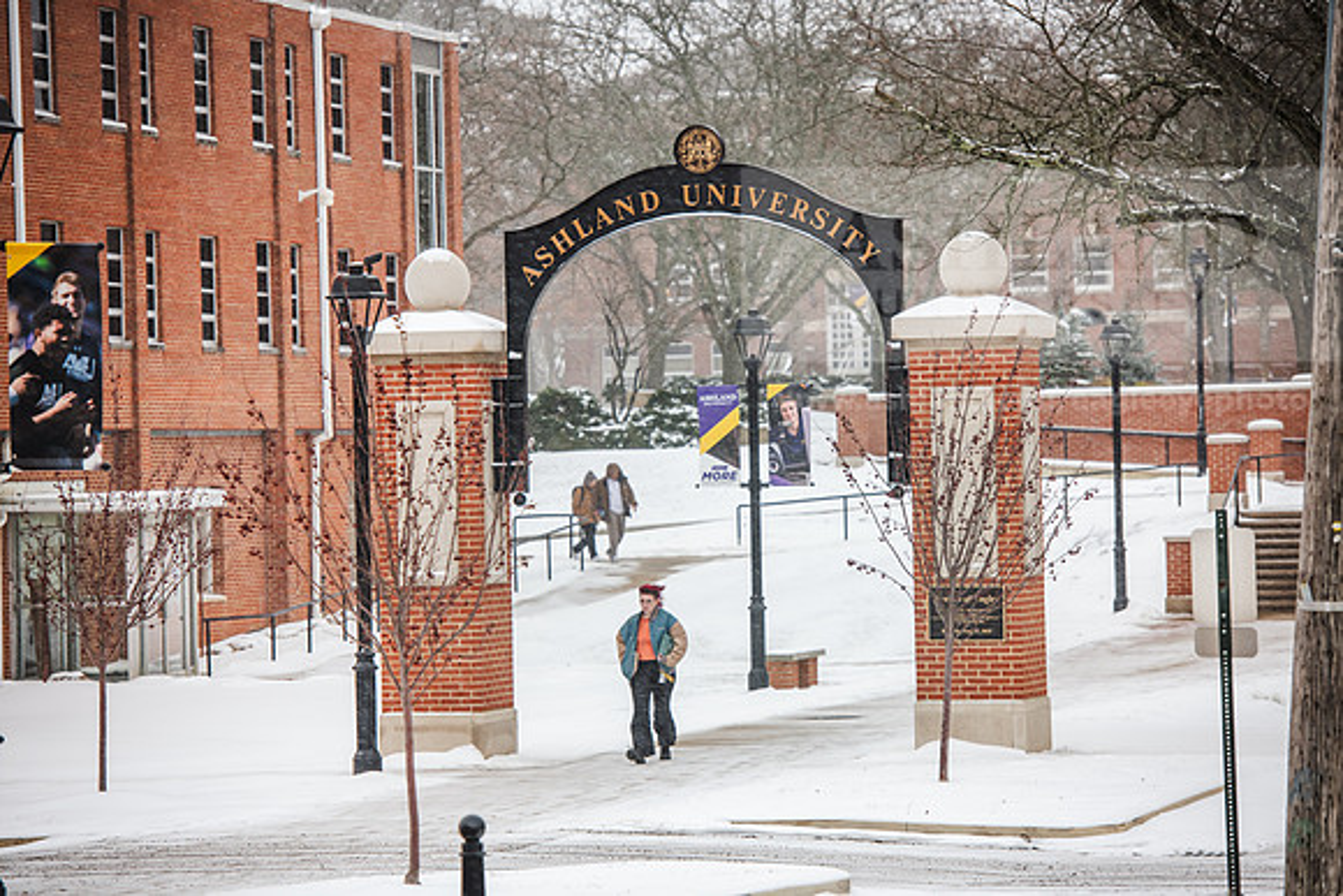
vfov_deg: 9.2
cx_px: 672
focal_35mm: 150
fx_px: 5597
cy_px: 448
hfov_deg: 13.7
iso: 320
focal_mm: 150
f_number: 4.5
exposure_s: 1/160
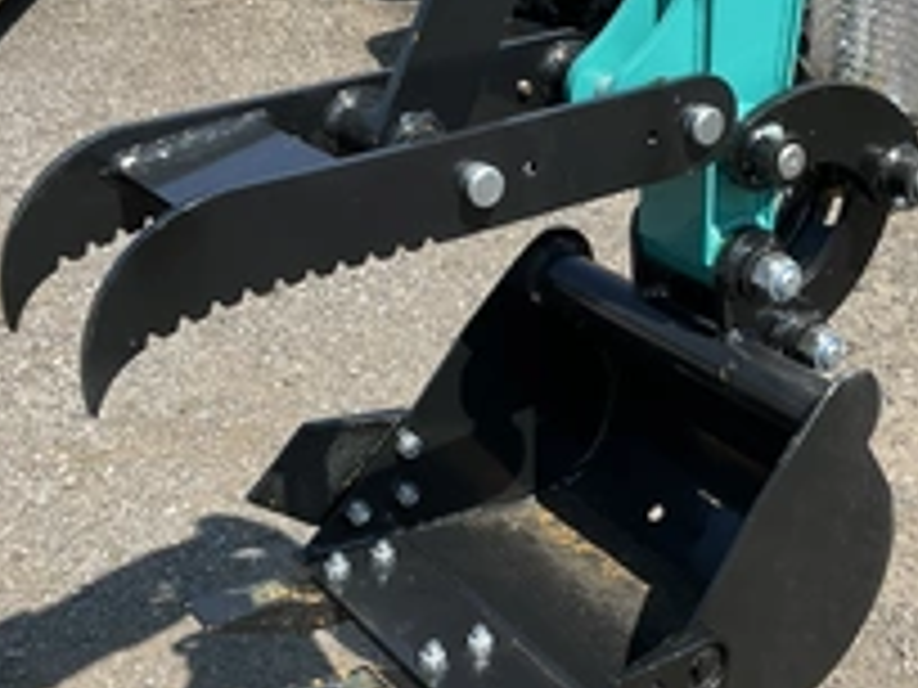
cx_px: 540
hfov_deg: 33.7
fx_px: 1512
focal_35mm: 57
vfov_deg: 25.6
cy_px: 391
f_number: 1.8
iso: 25
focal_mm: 3
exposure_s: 1/1250
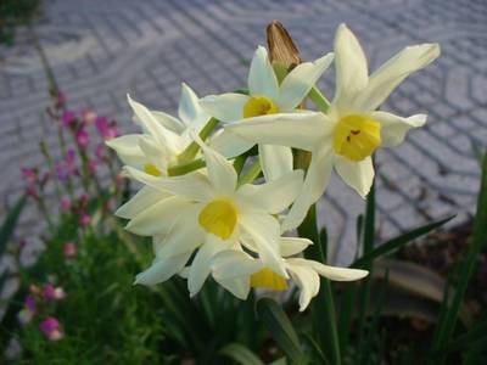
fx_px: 521
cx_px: 244
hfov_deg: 50.1
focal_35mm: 37
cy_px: 182
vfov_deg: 38.7
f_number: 2.8
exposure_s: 1/320
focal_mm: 6.1
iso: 80
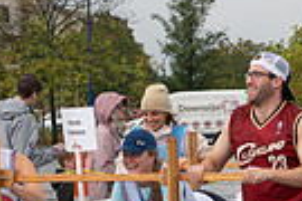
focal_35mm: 300
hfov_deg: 6.9
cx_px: 195
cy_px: 183
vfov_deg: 4.6
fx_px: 2516
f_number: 7.1
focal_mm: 70
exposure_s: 1/500
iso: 400
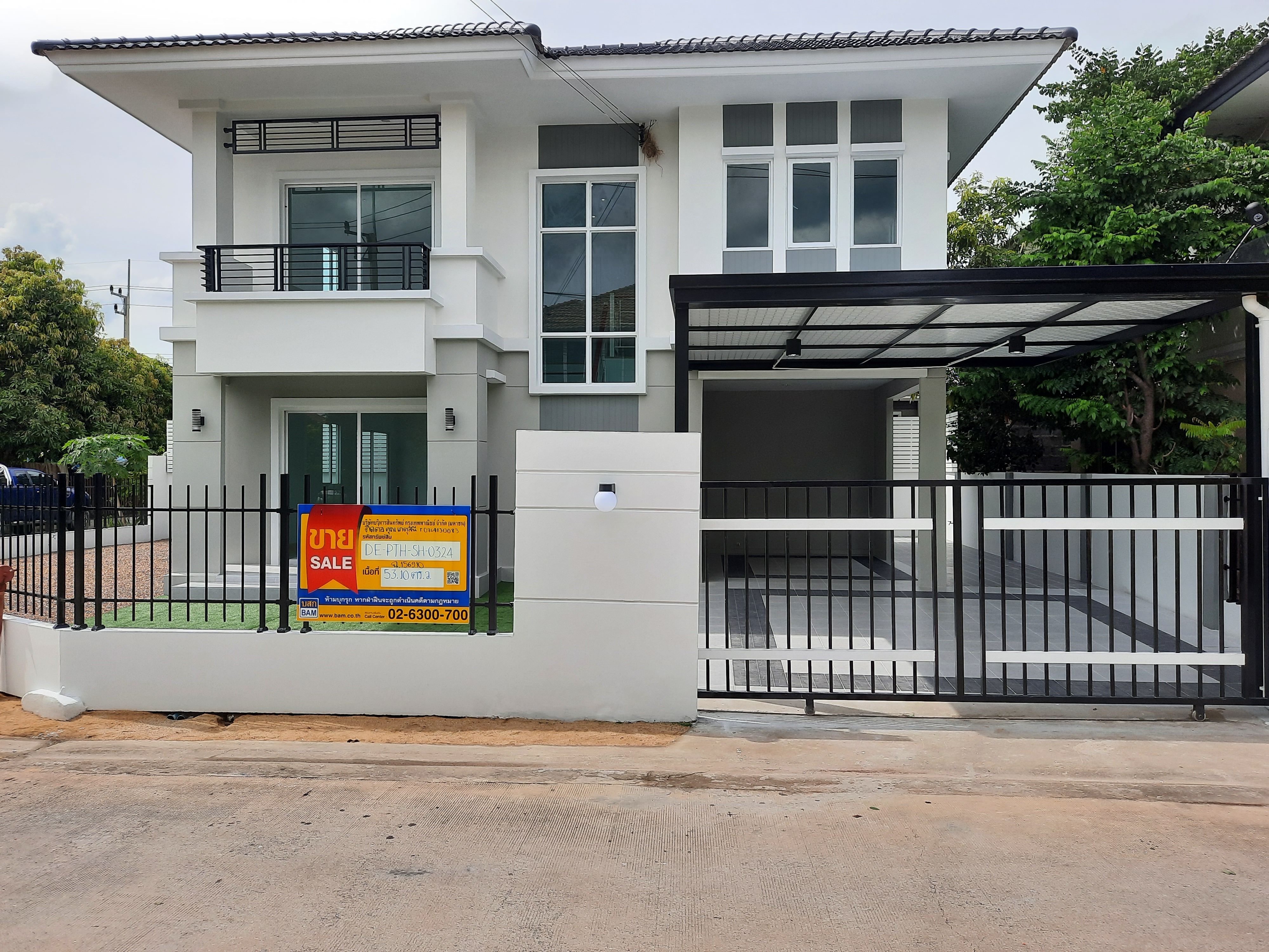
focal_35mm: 25
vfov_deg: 54.9
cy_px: 476
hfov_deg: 69.4
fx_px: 916
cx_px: 634
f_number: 2
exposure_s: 1/986
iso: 32
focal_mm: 4.6
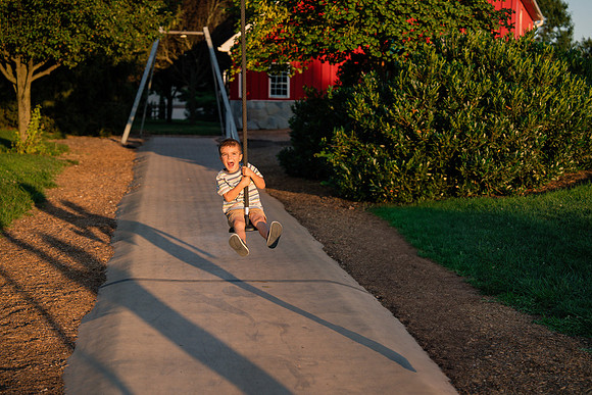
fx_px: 1151
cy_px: 198
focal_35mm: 70
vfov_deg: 19.5
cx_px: 296
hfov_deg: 28.8
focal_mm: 70
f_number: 2.8
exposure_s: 1/3200
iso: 320
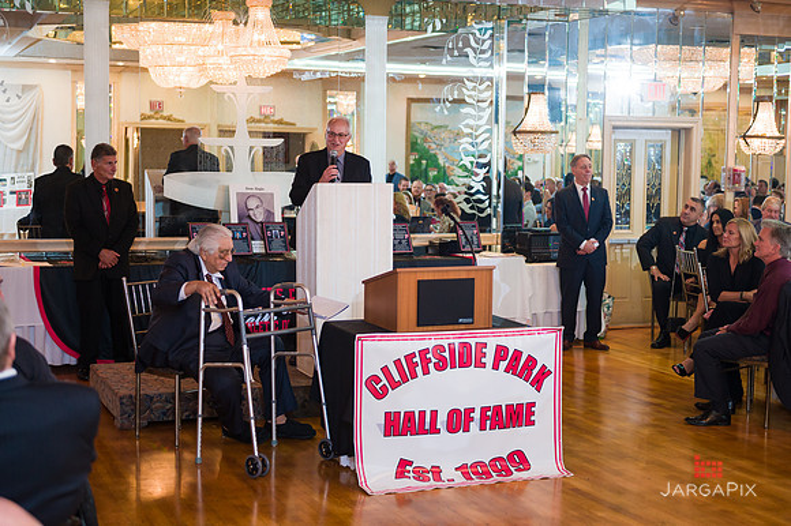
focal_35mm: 57
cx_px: 396
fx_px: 1248
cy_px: 263
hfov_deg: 35.2
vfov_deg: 23.8
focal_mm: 55
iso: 1000
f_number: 3.2
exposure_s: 1/200
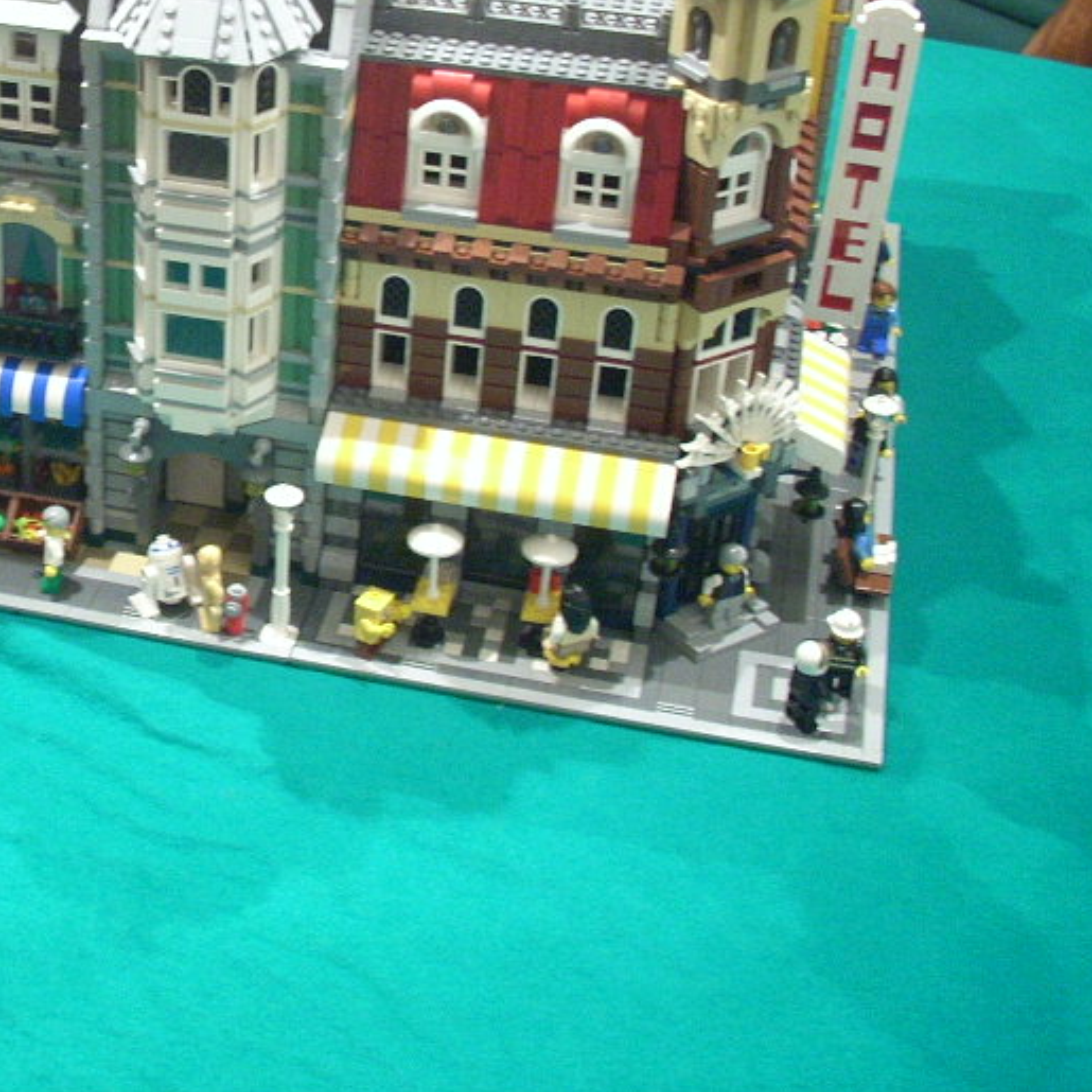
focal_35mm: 65
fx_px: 2320
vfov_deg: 26.2
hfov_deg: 25.5
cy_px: 288
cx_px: 64
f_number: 2.8
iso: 270
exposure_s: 1/4
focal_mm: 6.2
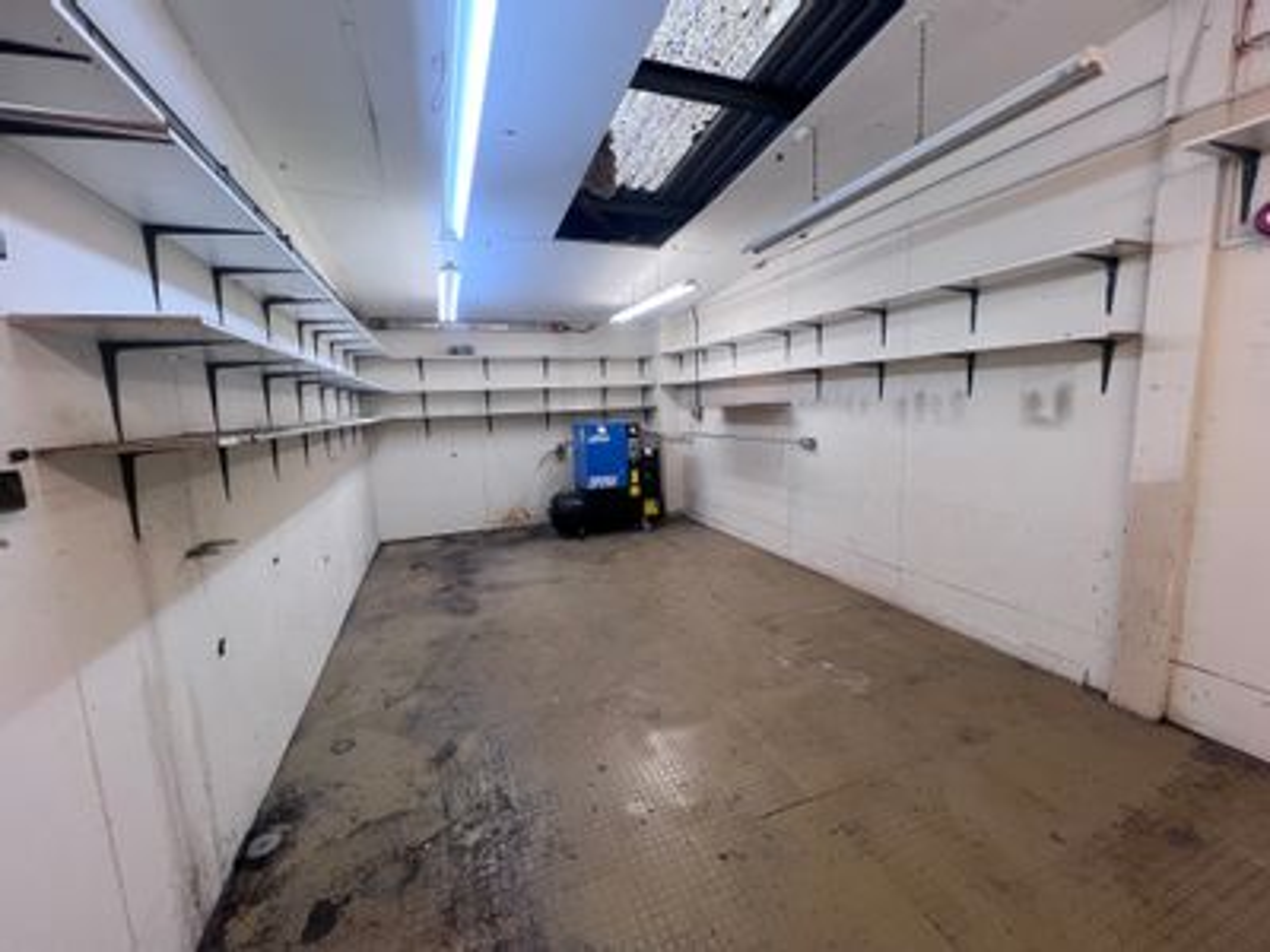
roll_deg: +1.6
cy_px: 476
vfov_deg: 89.9
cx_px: 635
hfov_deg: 106.2
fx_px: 477
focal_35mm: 13
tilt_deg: -7.0
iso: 64
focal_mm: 1.57
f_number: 1.8
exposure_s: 1/100
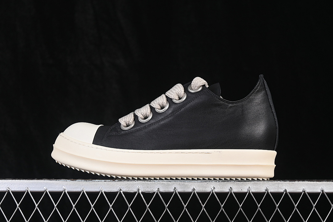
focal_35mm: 75
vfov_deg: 18.2
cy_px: 111
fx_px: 694
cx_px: 166
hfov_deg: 27.0
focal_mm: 50
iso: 160
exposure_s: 1/60
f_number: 6.3
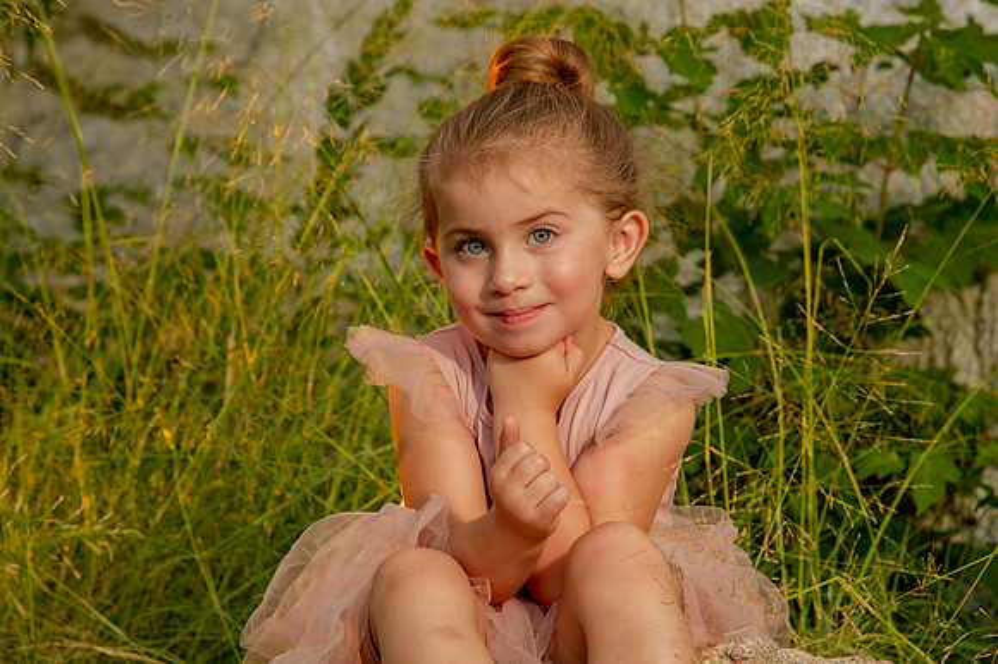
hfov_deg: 18.2
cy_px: 283
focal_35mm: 113
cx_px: 499
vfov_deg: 12.2
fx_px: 3118
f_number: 6.3
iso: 640
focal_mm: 98
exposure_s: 1/125
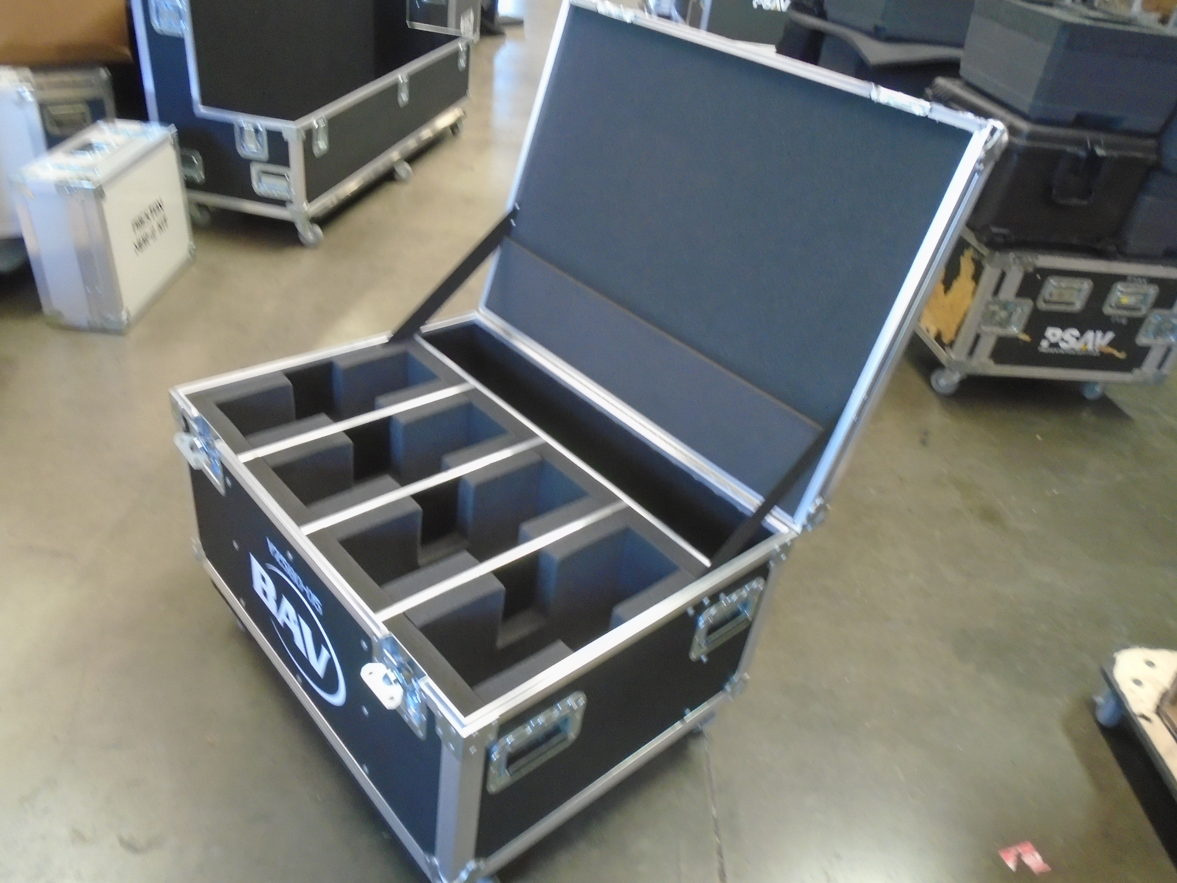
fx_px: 884
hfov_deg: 67.3
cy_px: 442
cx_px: 588
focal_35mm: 26
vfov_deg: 53.1
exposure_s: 1/15
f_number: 3.2
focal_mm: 4.6
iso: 400
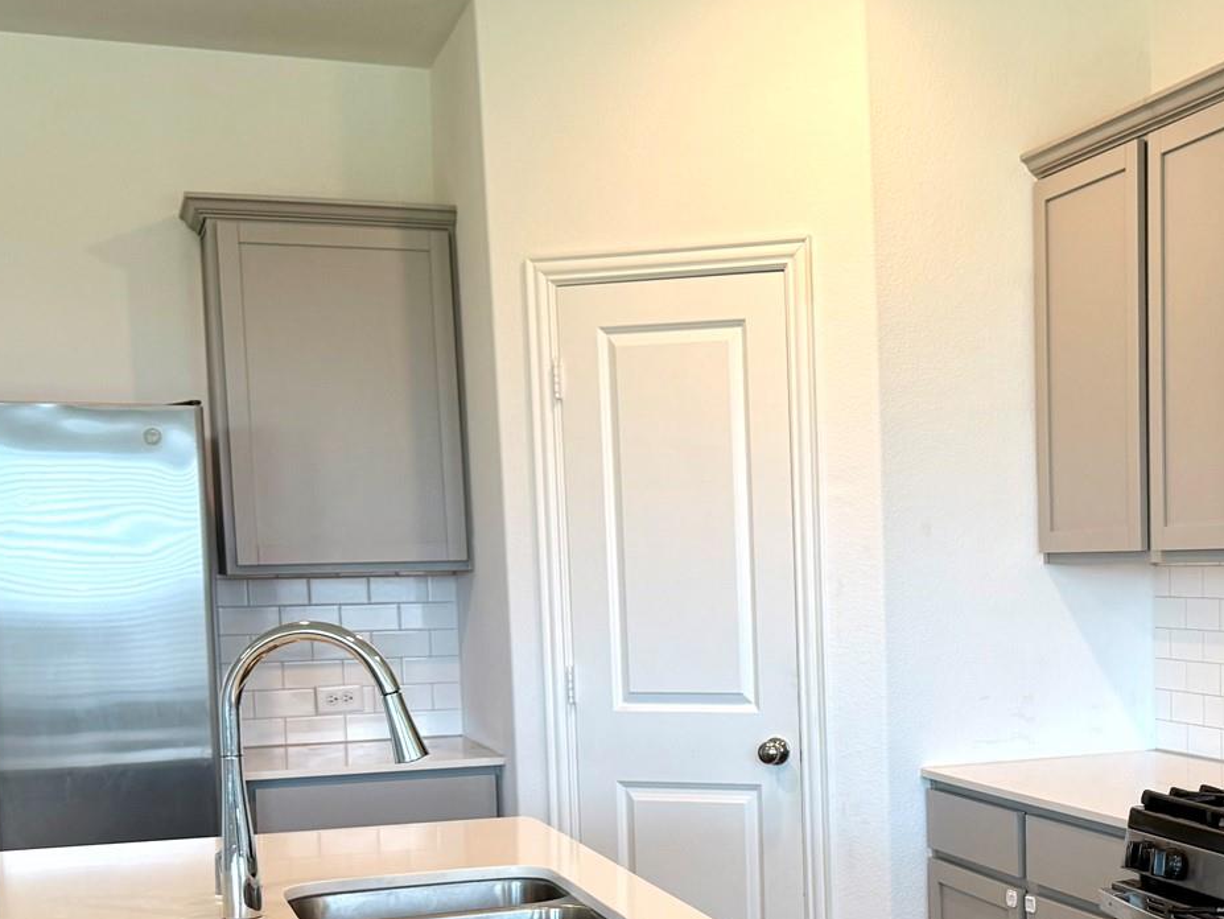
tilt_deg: -4.3
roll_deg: +1.2
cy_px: 685
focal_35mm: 53
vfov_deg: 27.2
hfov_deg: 34.9
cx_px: 997
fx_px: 1875
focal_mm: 6.76
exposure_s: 1/120
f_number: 1.78
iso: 100
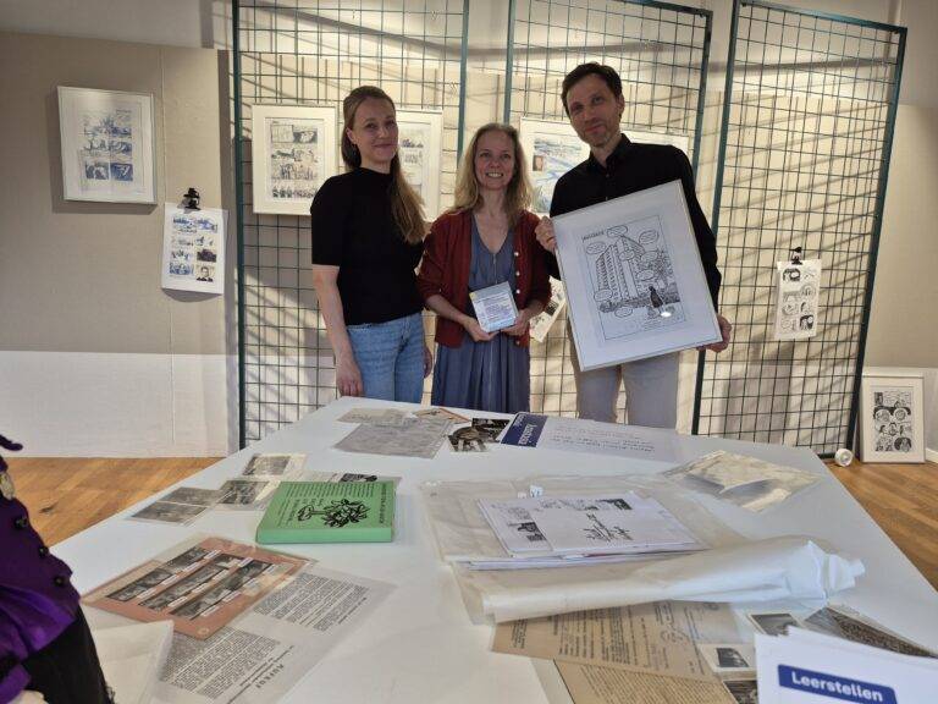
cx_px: 469
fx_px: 623
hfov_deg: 73.9
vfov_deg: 58.9
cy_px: 352
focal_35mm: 23
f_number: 1.8
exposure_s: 1/100
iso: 125
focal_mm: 5.4
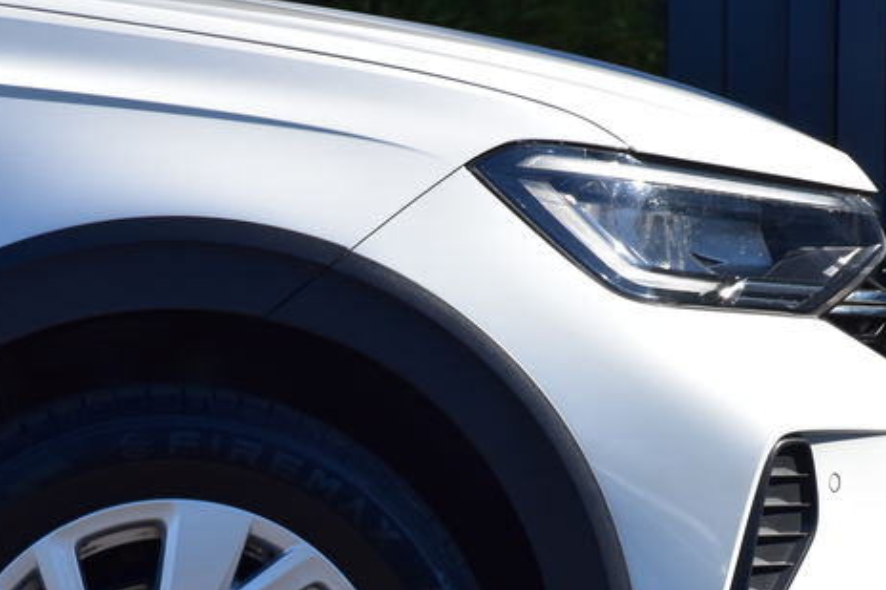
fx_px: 7159
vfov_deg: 4.7
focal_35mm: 291
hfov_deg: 7.1
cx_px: 269
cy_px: 618
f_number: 11
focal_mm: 90
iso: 400
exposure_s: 1/400
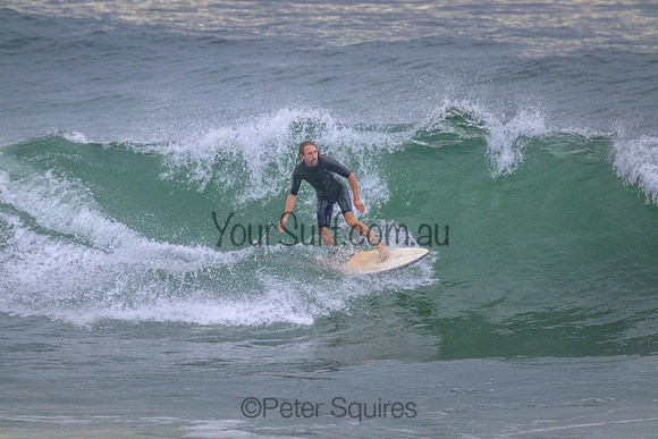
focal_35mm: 800
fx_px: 14625
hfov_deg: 2.6
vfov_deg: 1.7
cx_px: 329
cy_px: 220
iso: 4000
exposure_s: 1/2000
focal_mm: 800
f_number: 11
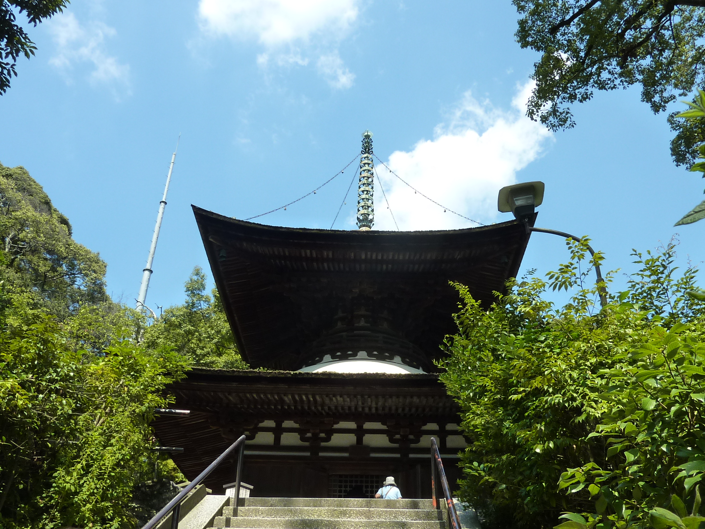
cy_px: 268
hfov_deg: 56.8
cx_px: 359
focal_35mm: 32
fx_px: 652
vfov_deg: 44.2
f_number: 4
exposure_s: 1/400
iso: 125
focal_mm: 4.1
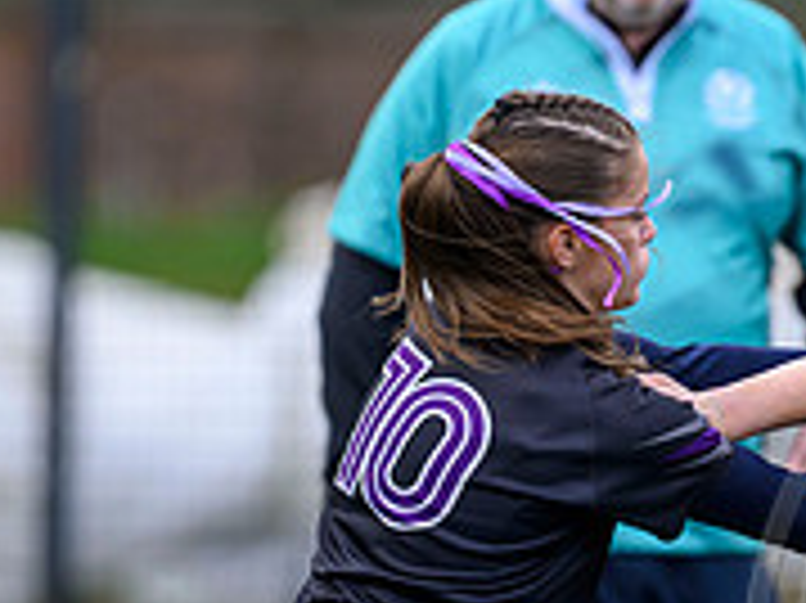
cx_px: 1075
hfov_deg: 1.4
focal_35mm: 1373
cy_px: 581
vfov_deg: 1.1
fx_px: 31948
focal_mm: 400
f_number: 3.5
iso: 640
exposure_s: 1/2000
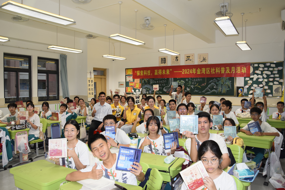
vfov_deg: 47.9
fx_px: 214
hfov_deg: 67.4
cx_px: 142
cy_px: 95
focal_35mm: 27
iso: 800
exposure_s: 1/100
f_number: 5
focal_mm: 18
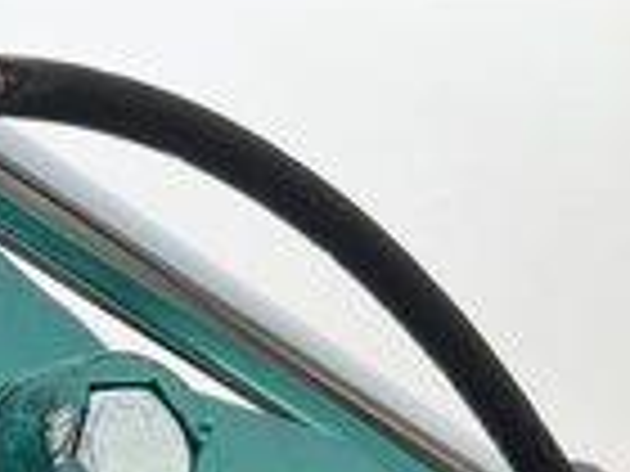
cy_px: 647
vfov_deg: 16.6
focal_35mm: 83
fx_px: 1511
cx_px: -18
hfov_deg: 22.5
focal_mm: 3
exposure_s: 1/1490
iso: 25
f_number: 1.8
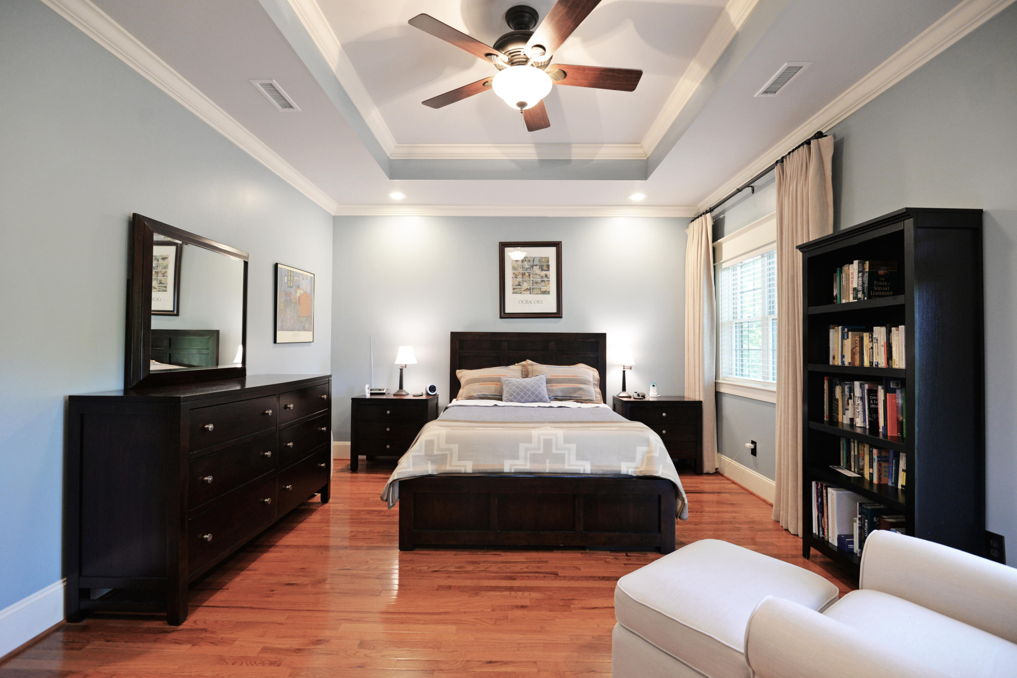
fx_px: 452
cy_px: 339
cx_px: 508
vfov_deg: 73.8
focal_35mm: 16
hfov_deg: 96.7
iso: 800
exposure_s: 1/40
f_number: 4
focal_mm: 16
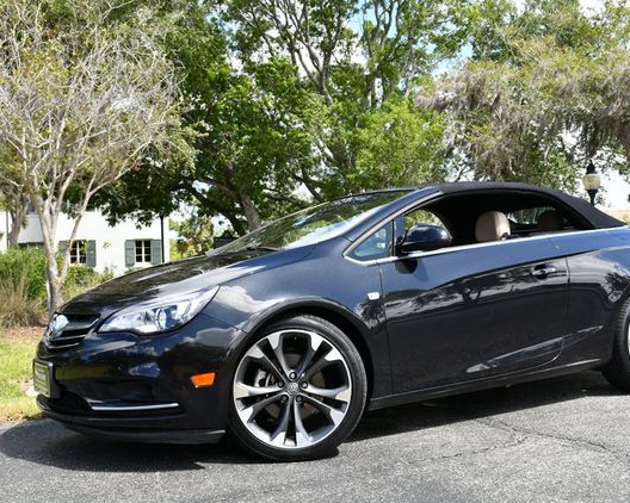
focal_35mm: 41
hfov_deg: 44.7
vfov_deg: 36.5
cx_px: 362
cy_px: 254
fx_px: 764
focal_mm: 18
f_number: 7.1
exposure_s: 1/250
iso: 200
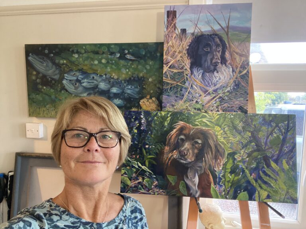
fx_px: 203
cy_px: 114
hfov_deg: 73.9
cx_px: 153
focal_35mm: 23
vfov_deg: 58.9
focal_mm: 2.71
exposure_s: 1/57
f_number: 2.2
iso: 400
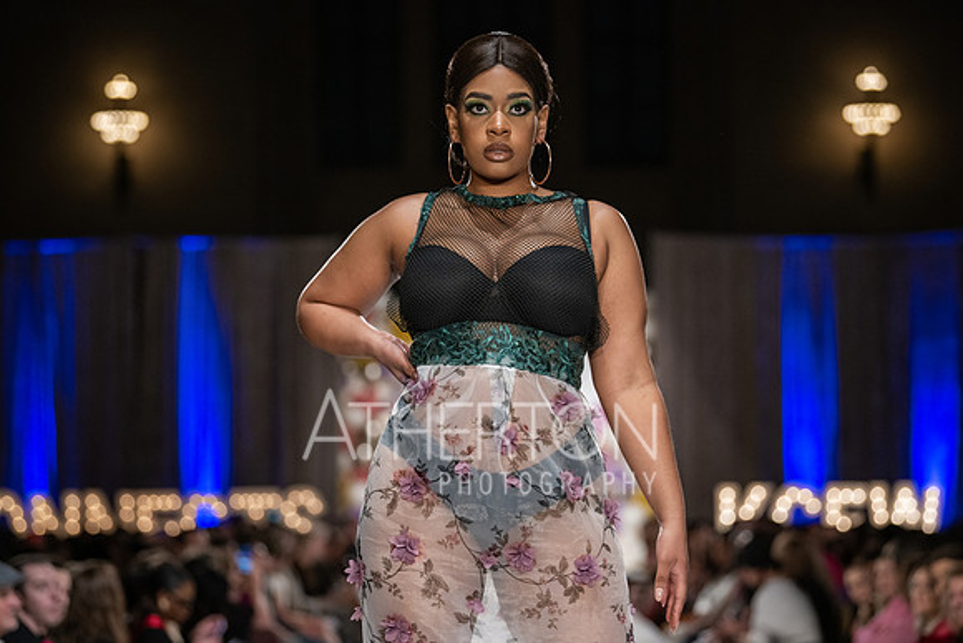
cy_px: 322
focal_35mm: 110
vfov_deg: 12.5
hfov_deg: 18.6
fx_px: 2943
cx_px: 482
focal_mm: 110
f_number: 3.5
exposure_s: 1/400
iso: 1000
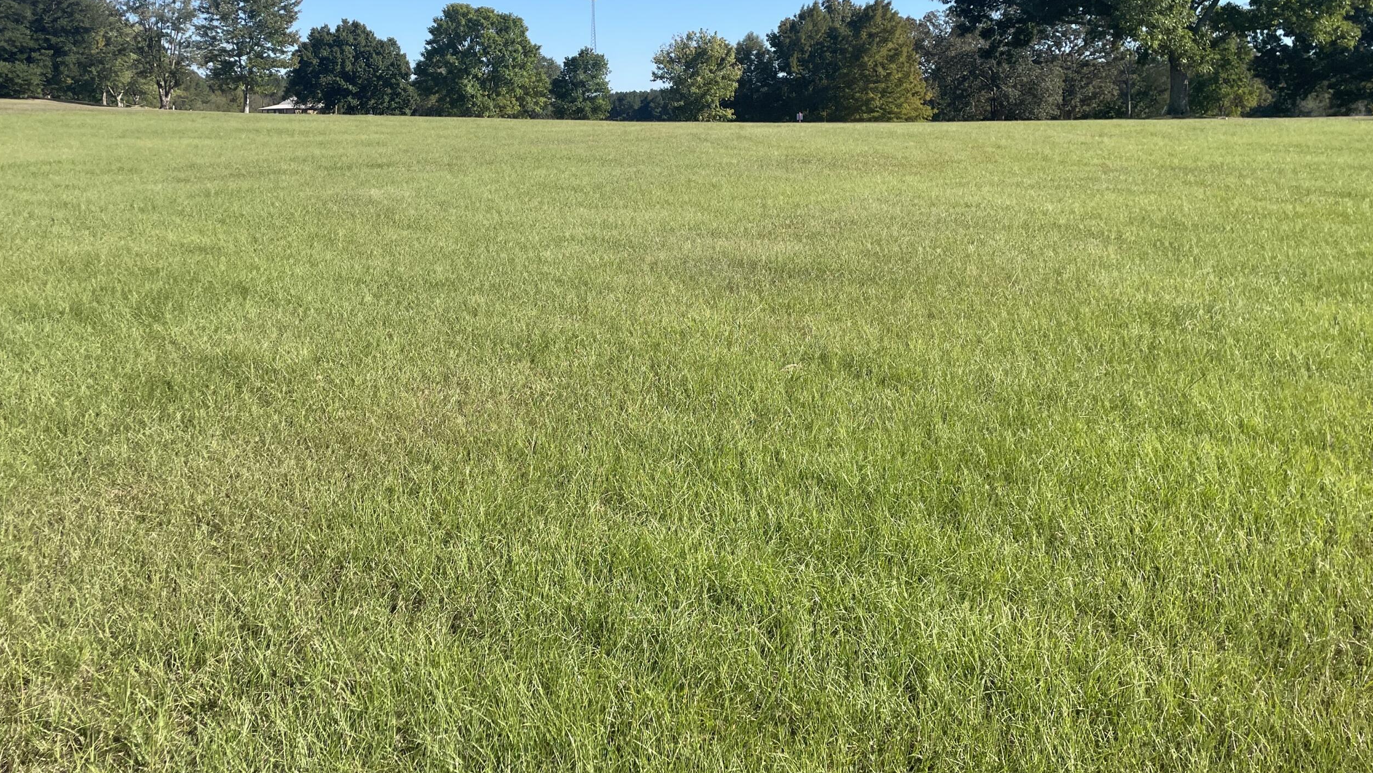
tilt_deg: -5.7
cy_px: 262
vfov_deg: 34.4
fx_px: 1238
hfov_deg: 57.9
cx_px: 626
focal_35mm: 34
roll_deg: +0.9
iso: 32
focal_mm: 4.2
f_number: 1.6
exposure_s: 1/2681
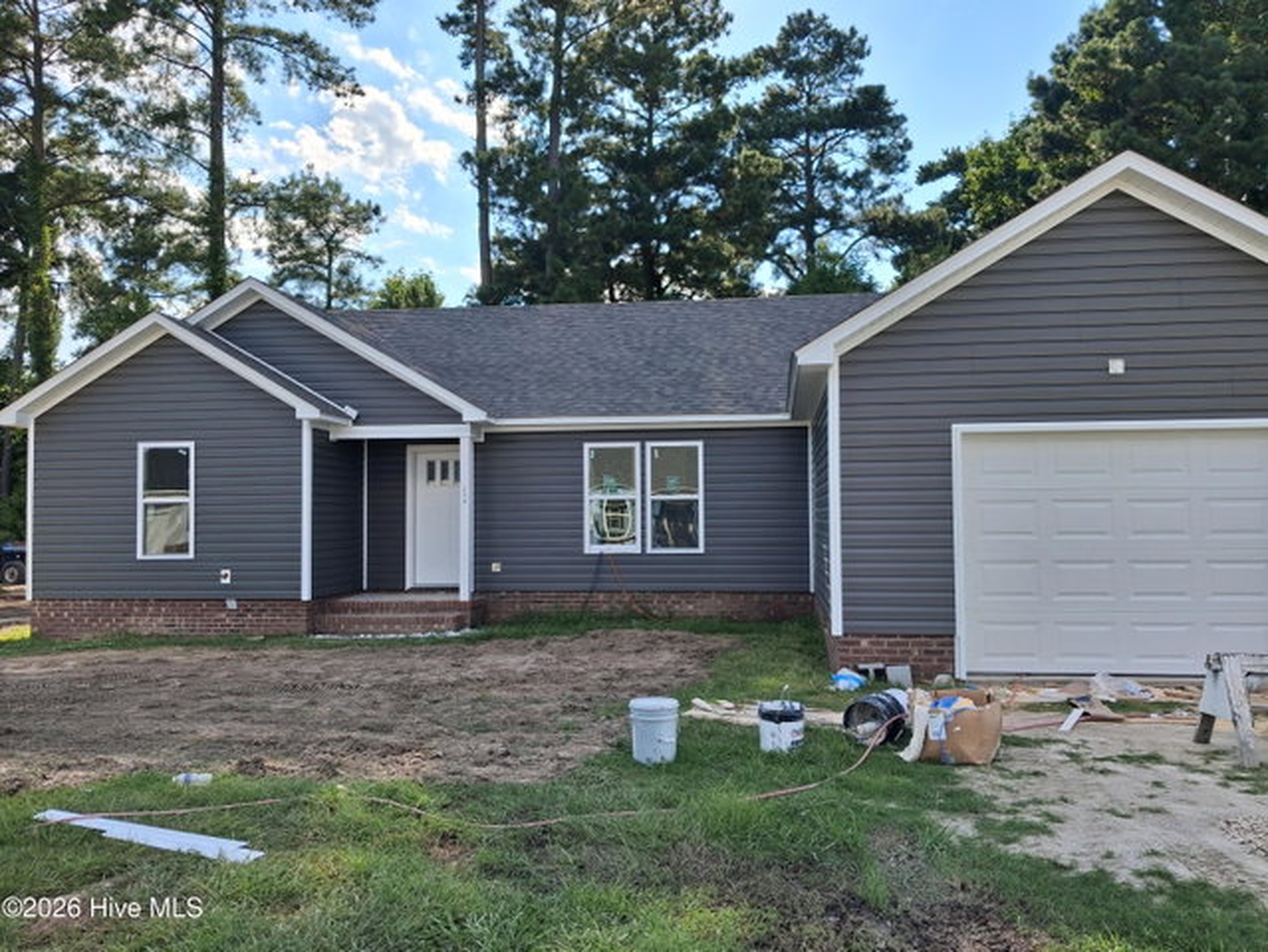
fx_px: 990
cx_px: 634
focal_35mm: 27
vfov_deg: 51.4
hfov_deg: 65.3
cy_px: 476
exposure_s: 1/469
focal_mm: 4
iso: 25
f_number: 1.8
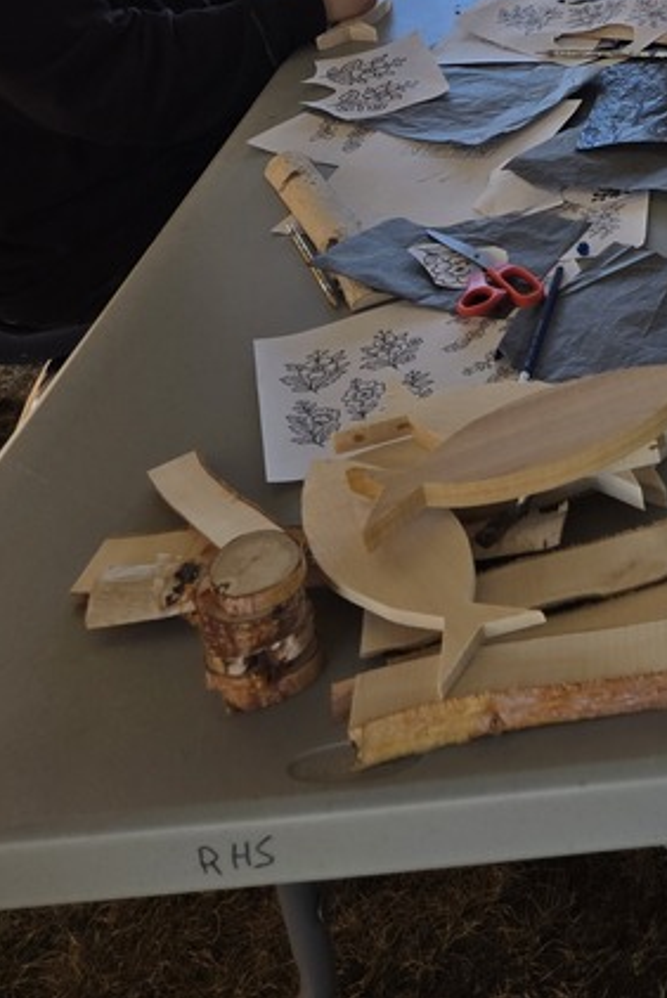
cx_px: 752
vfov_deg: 30.4
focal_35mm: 58
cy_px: -135
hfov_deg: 22.0
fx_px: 1609
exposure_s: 1/392
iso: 25
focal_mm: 5.4
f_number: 1.8
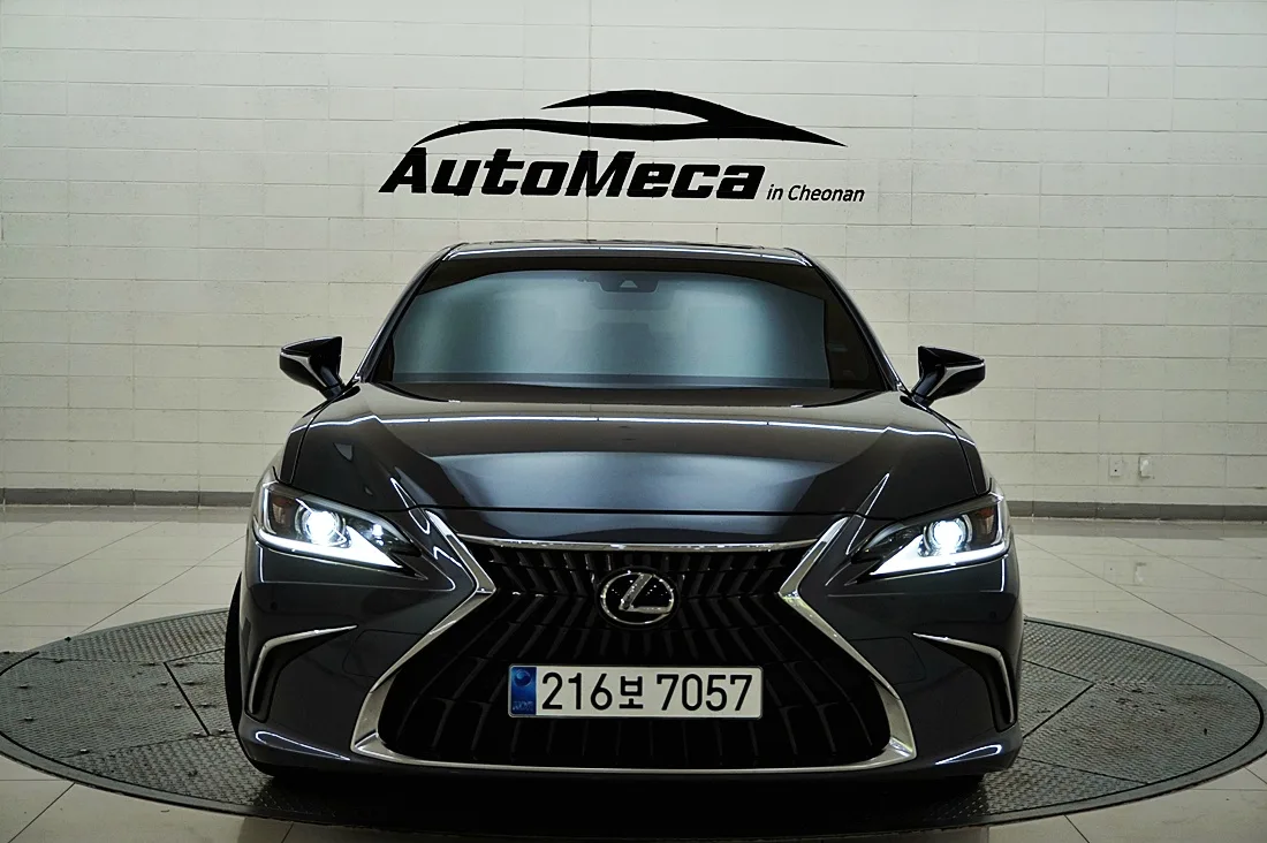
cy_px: 422
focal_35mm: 52
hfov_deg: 37.9
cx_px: 634
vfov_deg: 25.7
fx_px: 1847
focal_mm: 35
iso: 320
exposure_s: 1/160
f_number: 5.6
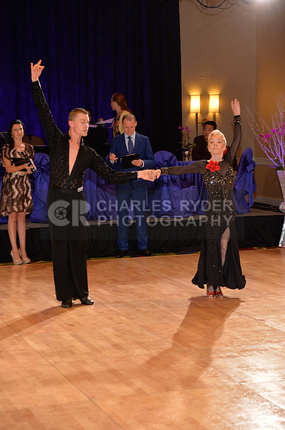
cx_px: 142
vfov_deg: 23.9
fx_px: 1012
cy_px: 215
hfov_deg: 16.0
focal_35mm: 85
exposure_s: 1/250
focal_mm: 85
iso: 1600
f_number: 5
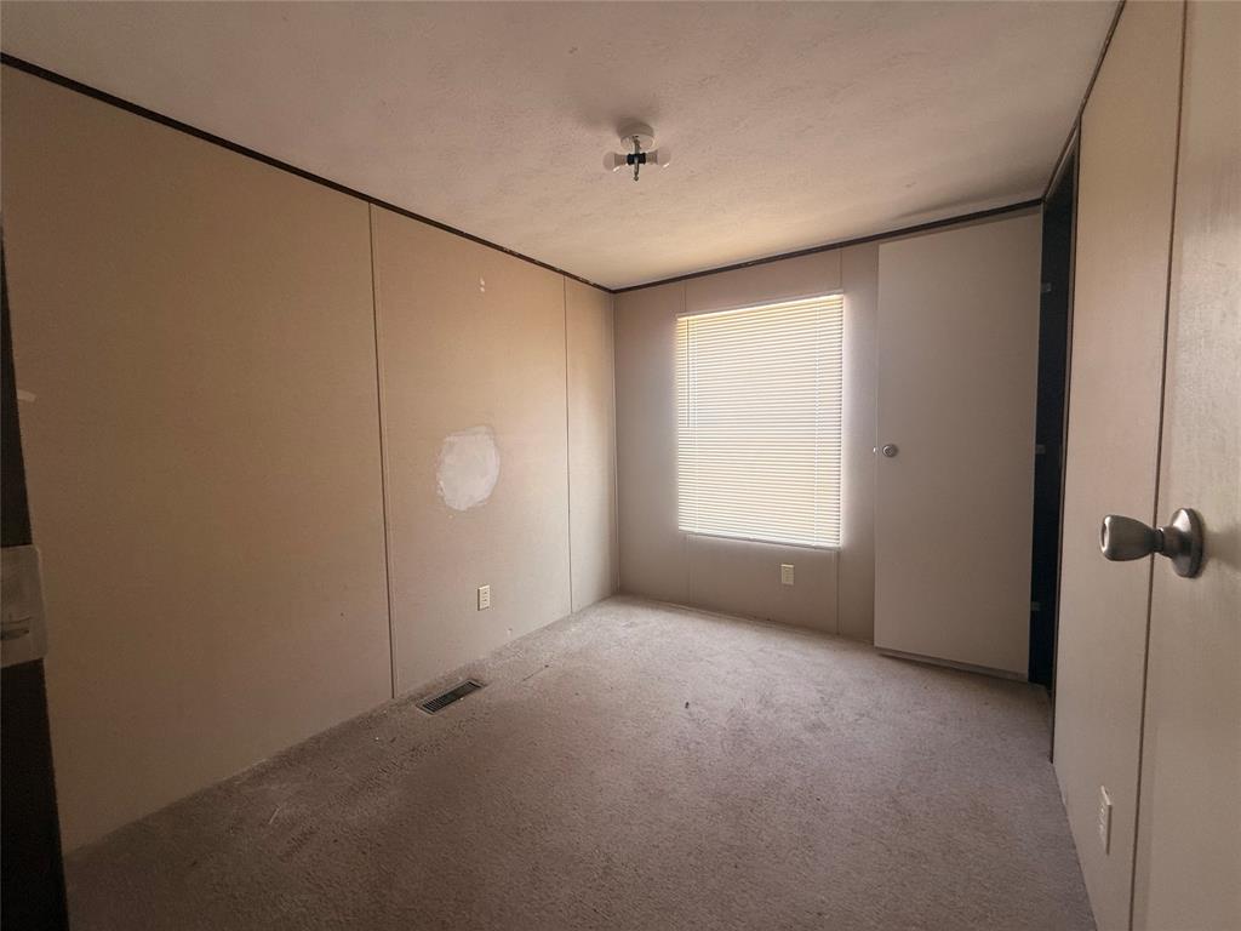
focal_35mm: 14
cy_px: 466
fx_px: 502
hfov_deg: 102.1
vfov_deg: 85.7
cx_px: 620
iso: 80
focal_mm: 2.22
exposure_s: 1/99
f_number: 2.2
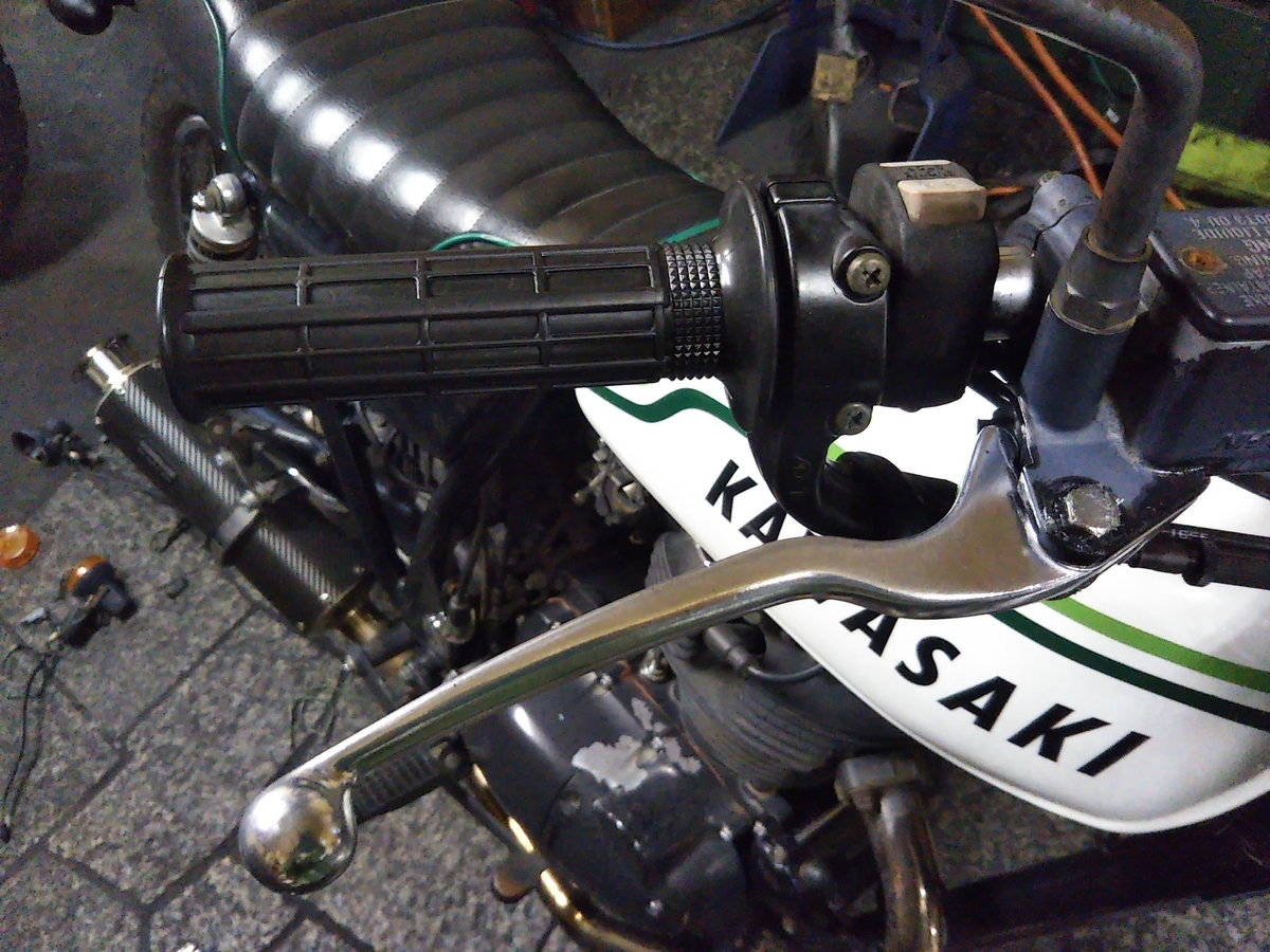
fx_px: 1101
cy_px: 476
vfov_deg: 46.8
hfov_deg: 60.0
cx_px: 635
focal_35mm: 30
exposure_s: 1/23
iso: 836
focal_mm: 4
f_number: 2.2
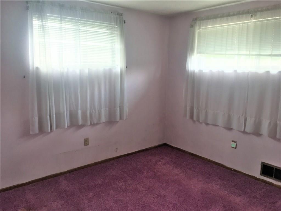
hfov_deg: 61.7
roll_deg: -0.6
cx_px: 140
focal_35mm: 29
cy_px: 106
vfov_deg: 48.2
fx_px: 235
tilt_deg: -9.9
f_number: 2.2
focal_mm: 4.15
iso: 50
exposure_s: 1/30
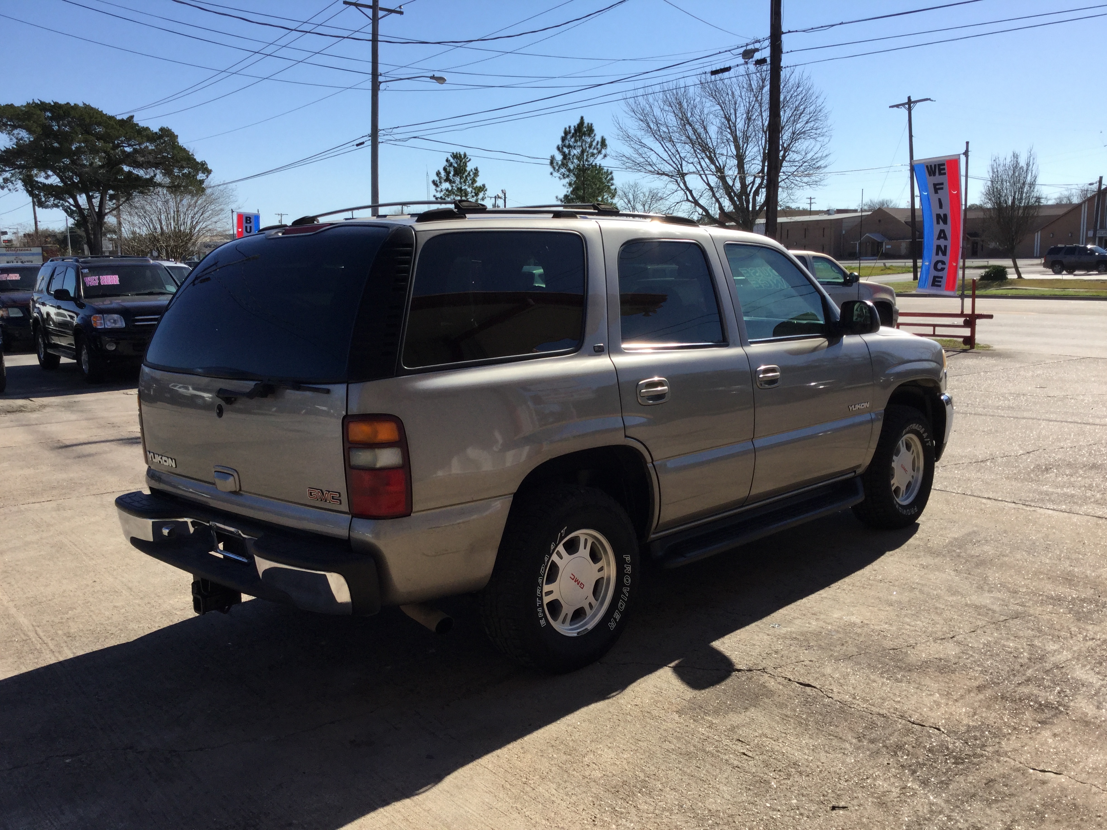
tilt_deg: -9.8
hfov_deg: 58.4
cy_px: 415
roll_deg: -0.1
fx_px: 991
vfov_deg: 45.4
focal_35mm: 31
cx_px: 554
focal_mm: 3.3
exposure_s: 1/1235
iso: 25
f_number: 2.4
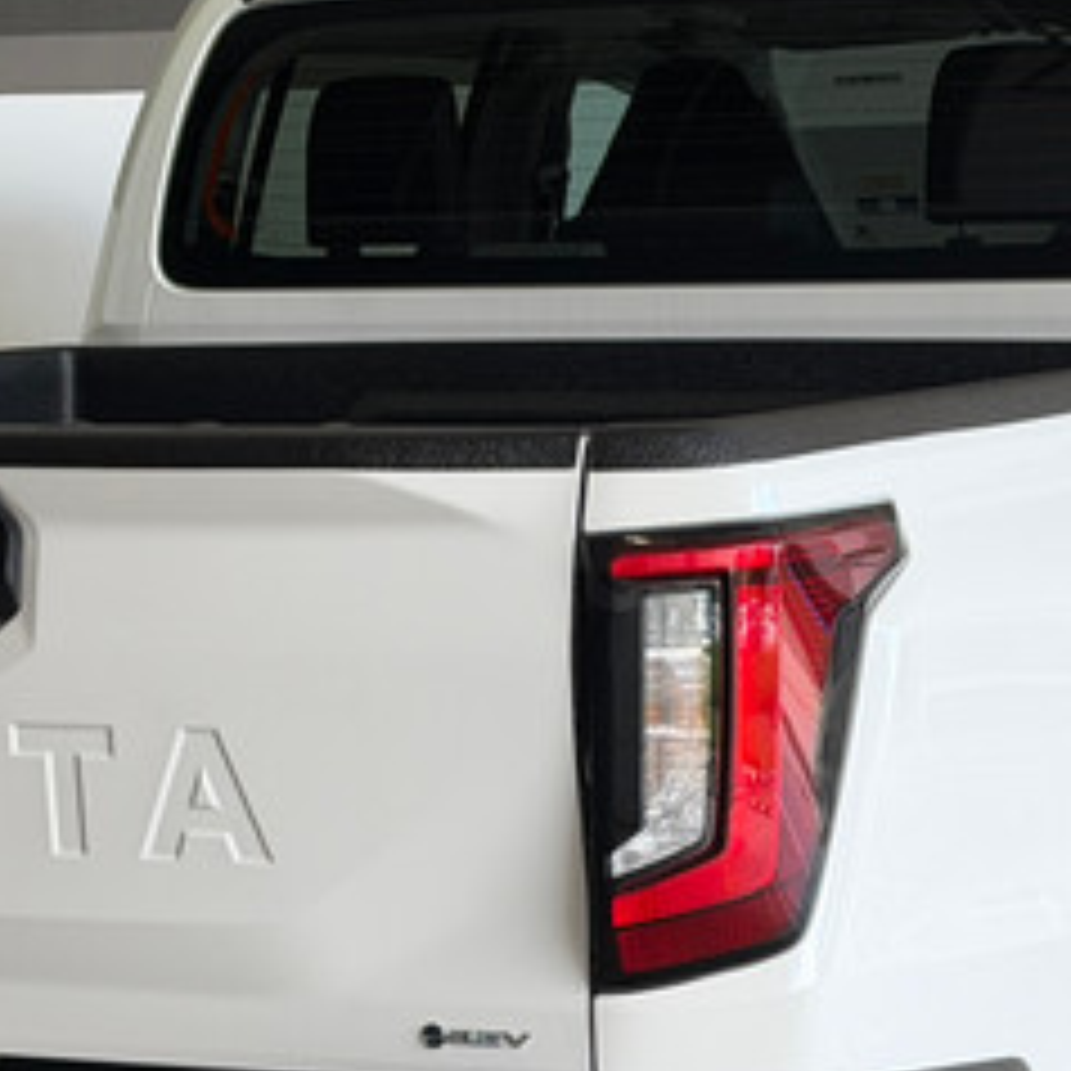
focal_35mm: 150
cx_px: 518
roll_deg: +0.9
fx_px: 5251
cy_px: 774
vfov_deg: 11.6
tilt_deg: -5.9
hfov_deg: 11.6
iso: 50
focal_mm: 6.76
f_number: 1.78
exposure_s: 1/216
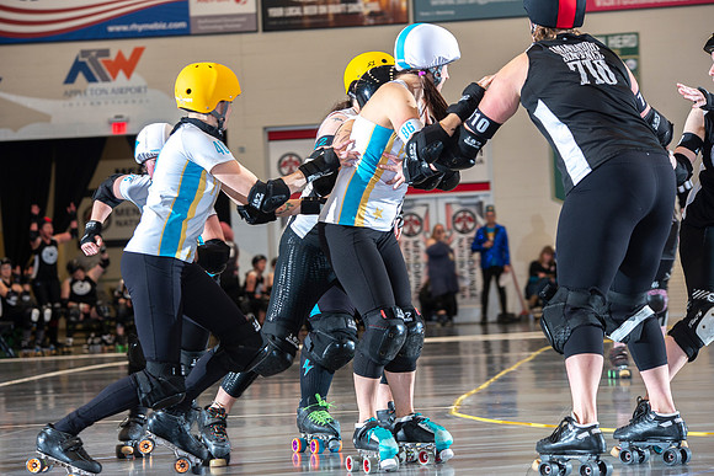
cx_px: 357
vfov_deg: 10.6
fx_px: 2579
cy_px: 238
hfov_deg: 15.8
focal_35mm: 130
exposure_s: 1/160
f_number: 5.6
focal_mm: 130
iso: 500
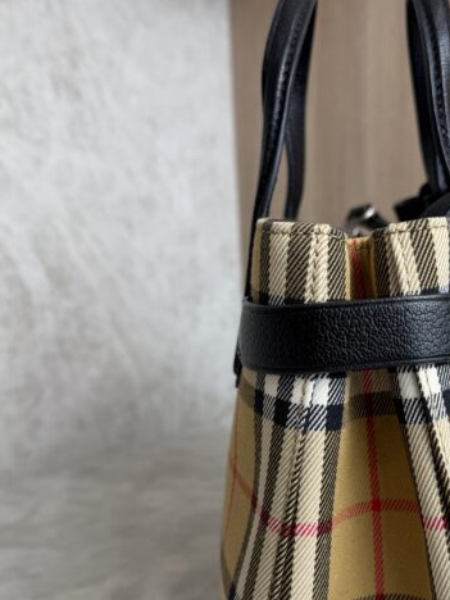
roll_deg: +0.9
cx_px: 340
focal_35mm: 41
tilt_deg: -10.1
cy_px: 374
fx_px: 711
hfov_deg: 34.4
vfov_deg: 45.4
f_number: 1.78
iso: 64
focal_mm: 6.76
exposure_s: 1/120
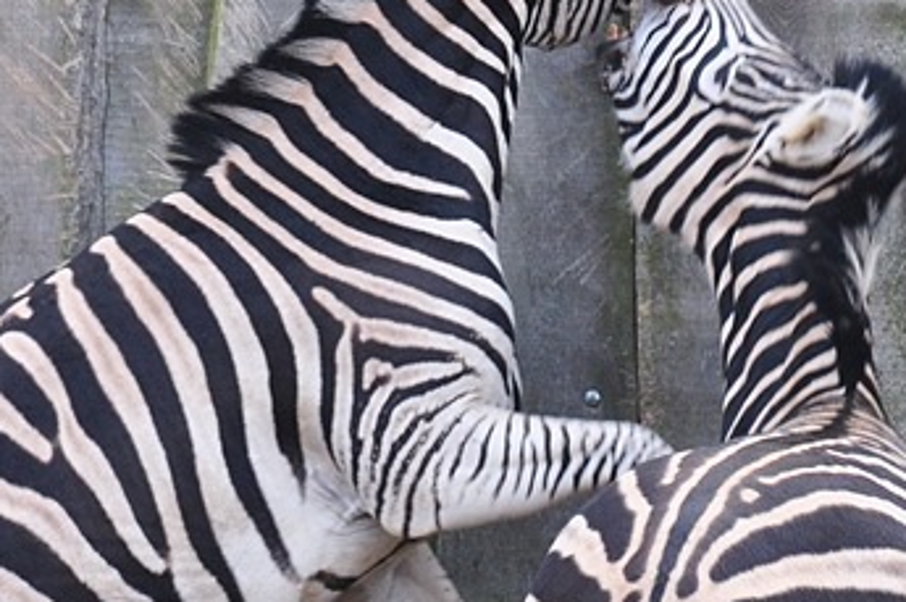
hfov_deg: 1.5
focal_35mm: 1336
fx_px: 33575
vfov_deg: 1.0
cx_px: 625
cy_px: 539
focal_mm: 300
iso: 400
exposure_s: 1/250
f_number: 8
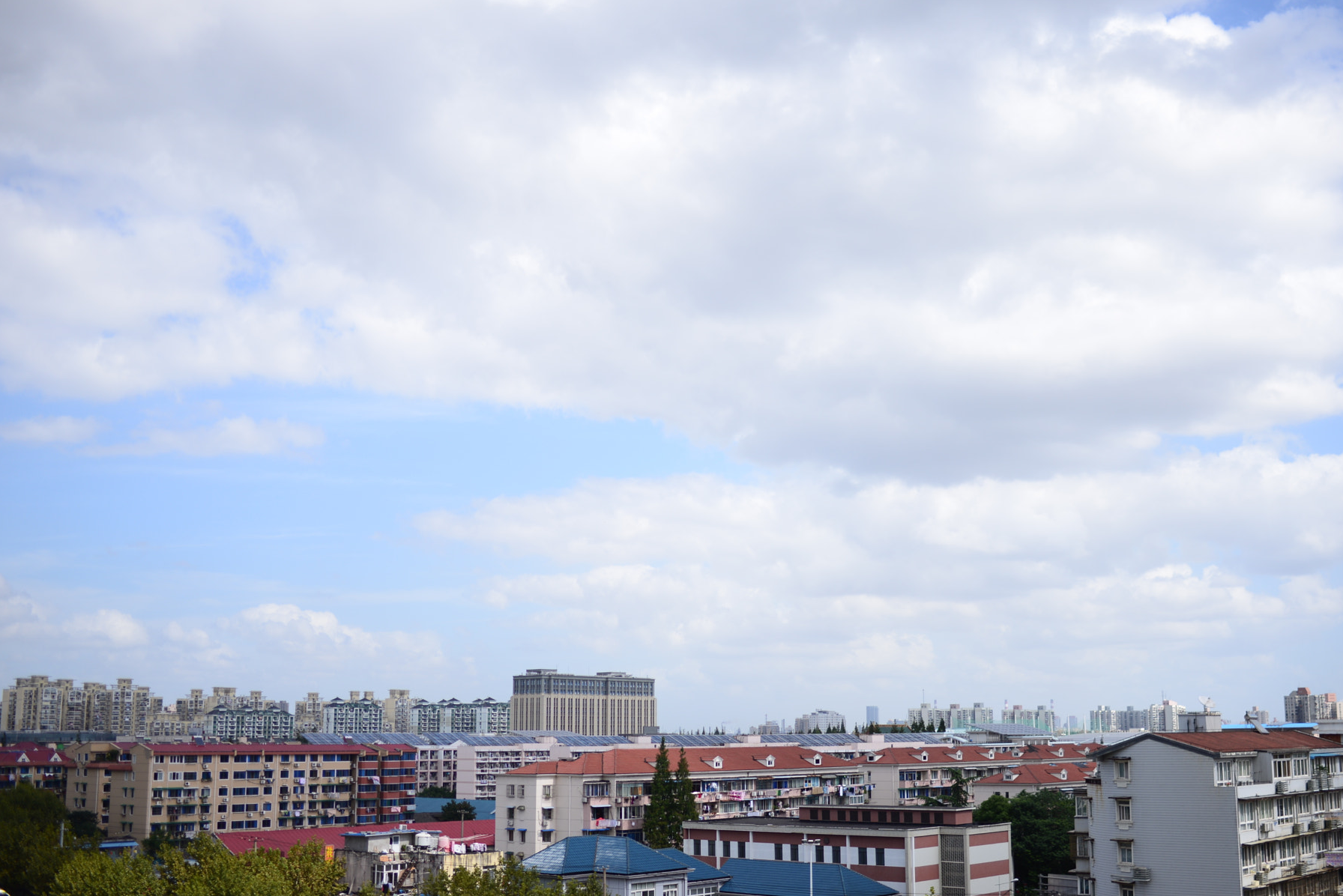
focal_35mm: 40
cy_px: 486
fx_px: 1493
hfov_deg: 48.3
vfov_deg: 33.4
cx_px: 752
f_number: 1.8
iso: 100
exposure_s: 1/4000
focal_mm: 35
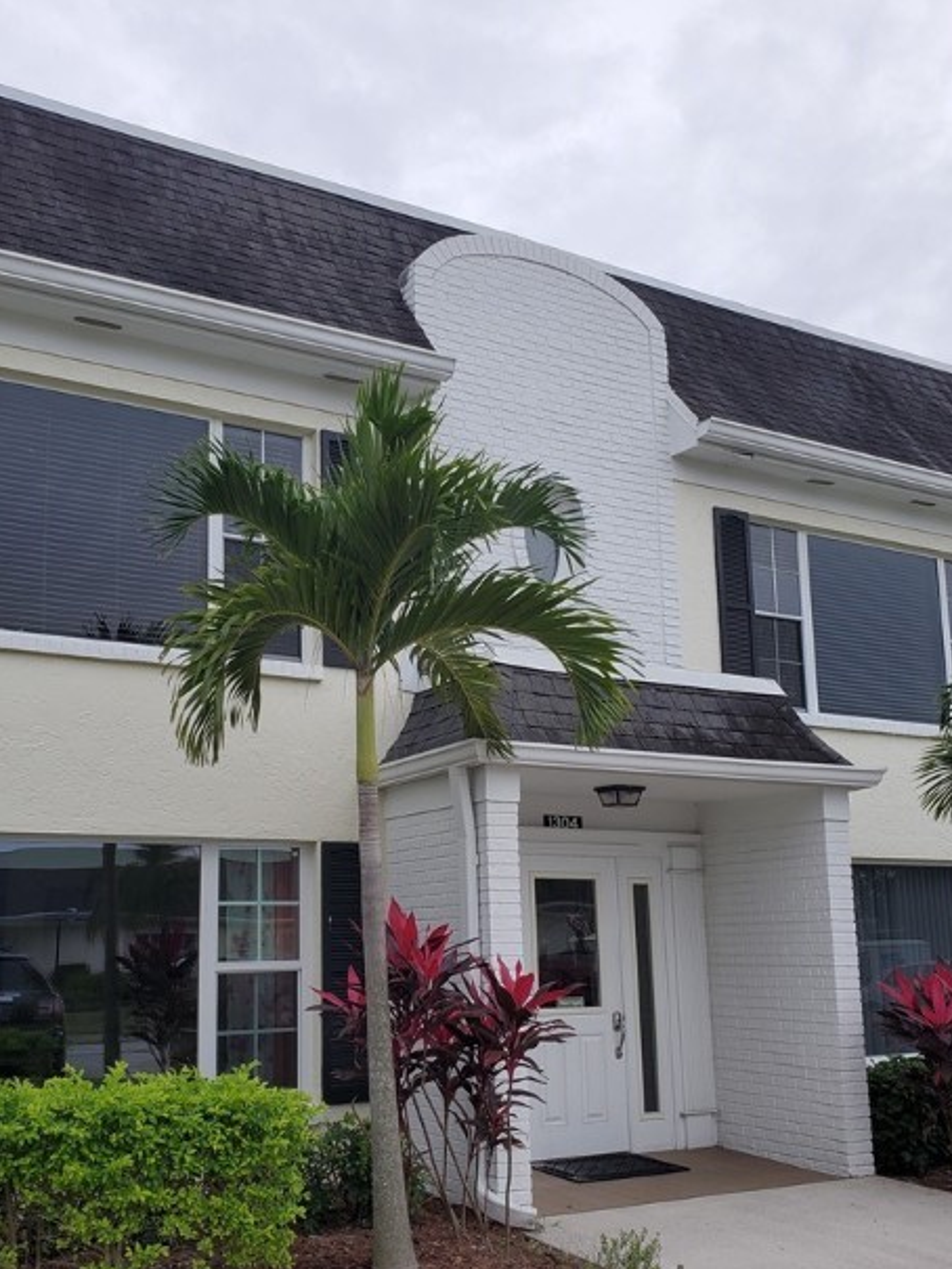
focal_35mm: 33
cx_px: 365
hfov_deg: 42.7
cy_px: 770
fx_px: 1210
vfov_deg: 54.9
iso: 50
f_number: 2.4
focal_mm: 4.3
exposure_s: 1/229
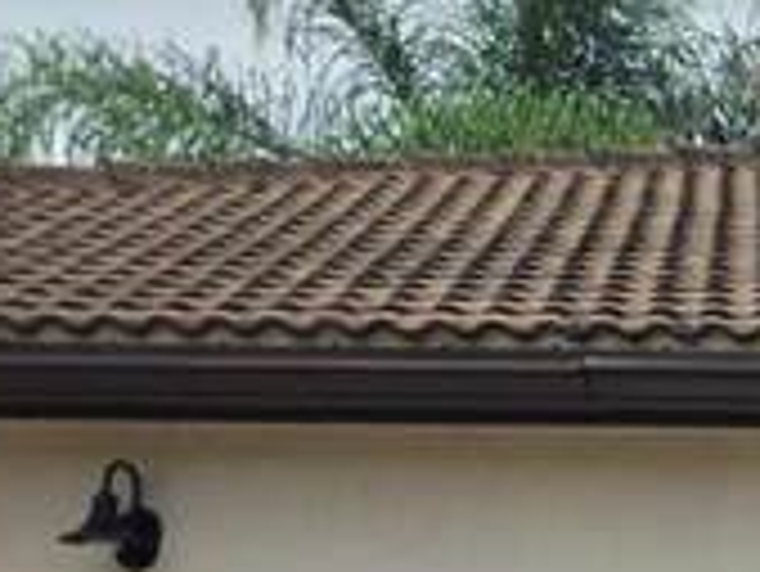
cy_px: 856
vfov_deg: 8.4
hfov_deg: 8.5
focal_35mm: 174
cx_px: 2599
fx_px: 3823
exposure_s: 1/6809
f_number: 1.7
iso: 80
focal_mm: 6.25
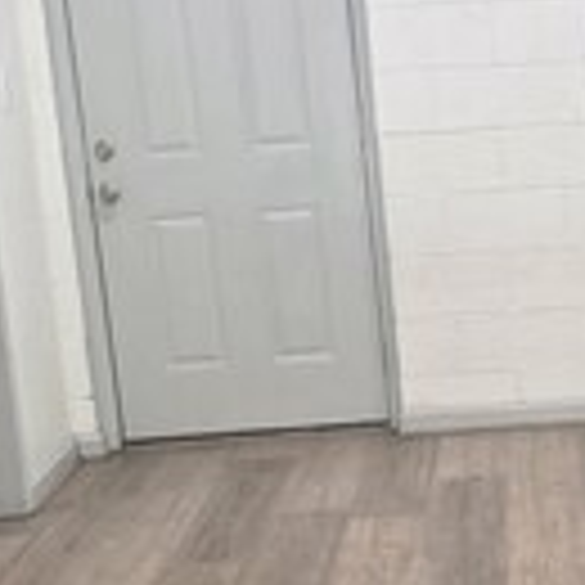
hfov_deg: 16.4
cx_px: 587
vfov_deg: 16.6
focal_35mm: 104
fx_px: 1988
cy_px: 459
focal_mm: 6.3
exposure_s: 1/120
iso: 200
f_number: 1.7
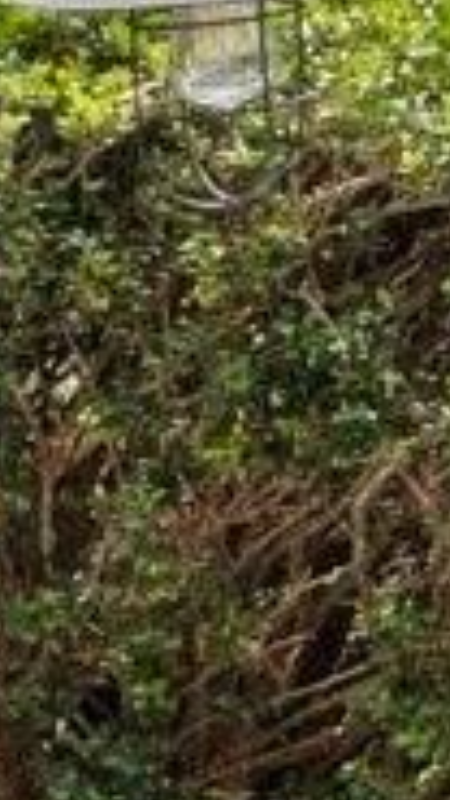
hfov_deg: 2.9
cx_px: 3886
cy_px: -830
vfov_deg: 6.5
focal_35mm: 324
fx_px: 6876
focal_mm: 10.26
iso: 100
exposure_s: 1/200
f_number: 5
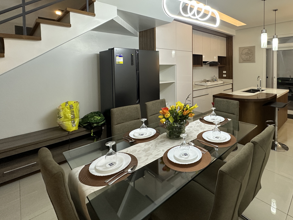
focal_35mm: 19
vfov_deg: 66.6
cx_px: 182
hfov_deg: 83.2
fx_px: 161
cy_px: 71
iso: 160
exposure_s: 1/99
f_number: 2.2
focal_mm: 2.22
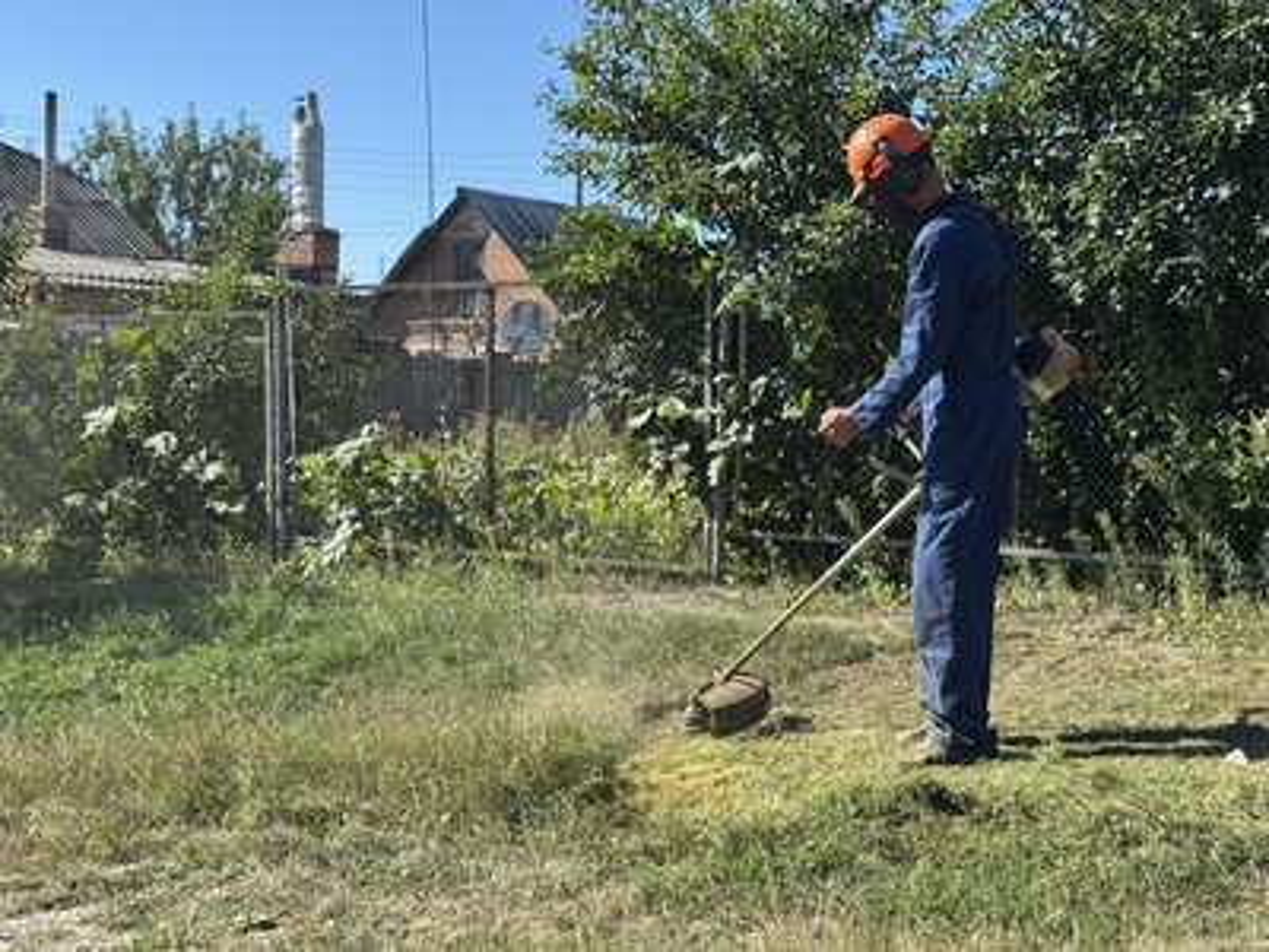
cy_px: 476
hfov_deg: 39.7
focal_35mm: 48
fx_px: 1760
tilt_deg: -2.3
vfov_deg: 30.3
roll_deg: -1.3
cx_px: 634
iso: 64
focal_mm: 6.76
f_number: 1.78
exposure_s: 1/1560
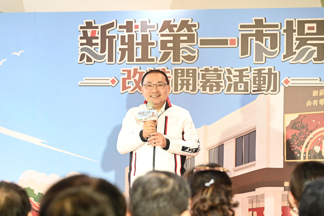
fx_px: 846
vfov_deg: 14.6
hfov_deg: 21.7
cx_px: 161
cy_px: 108
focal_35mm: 94
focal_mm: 90
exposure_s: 1/125
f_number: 4
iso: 2000
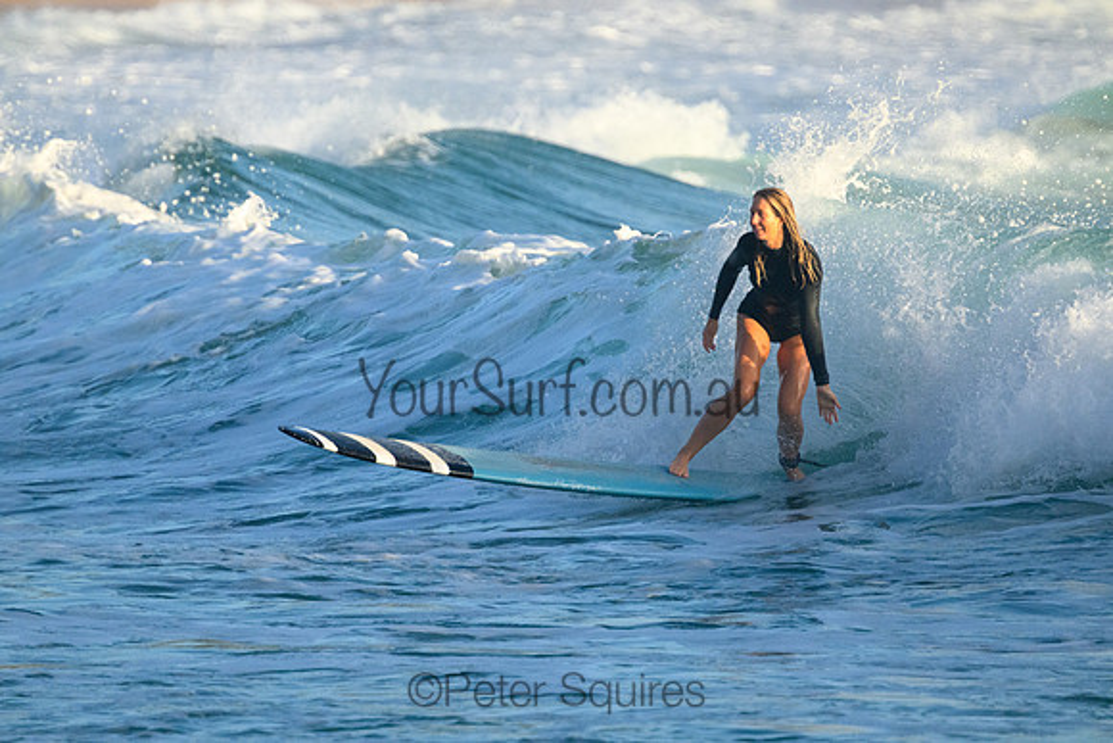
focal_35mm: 800
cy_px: 372
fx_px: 24738
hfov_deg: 2.6
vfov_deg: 1.7
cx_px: 556
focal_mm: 800
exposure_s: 1/2000
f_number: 11
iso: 3600
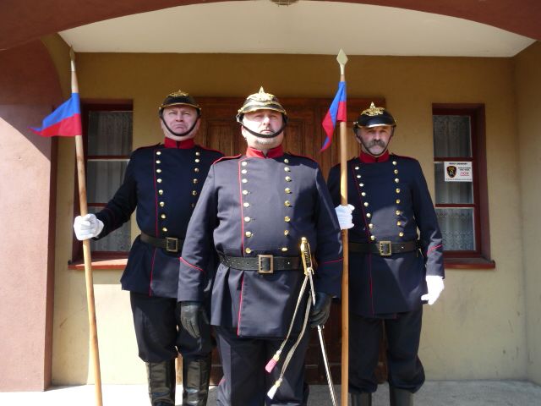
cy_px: 203
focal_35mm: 28
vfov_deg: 49.7
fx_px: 438
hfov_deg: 63.4
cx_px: 270
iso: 100
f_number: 3.3
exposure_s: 1/250
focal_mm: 4.7
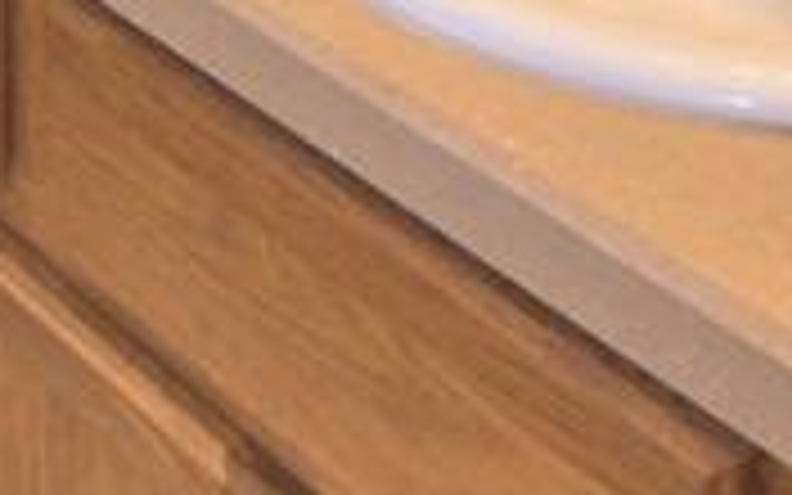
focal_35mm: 104
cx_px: 117
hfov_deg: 19.7
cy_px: -1116
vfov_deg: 9.2
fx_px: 2245
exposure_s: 1/60
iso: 125
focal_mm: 10
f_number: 4.5
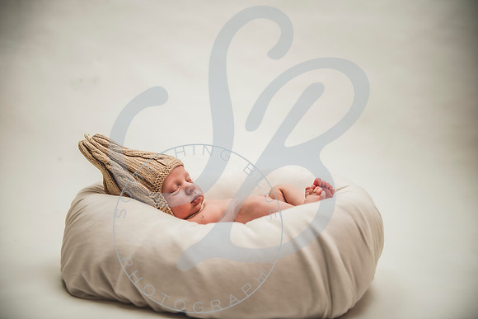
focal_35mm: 50
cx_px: 239
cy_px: 160
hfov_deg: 39.6
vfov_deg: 27.0
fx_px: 664
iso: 100
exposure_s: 1/125
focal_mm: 50
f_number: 2.8
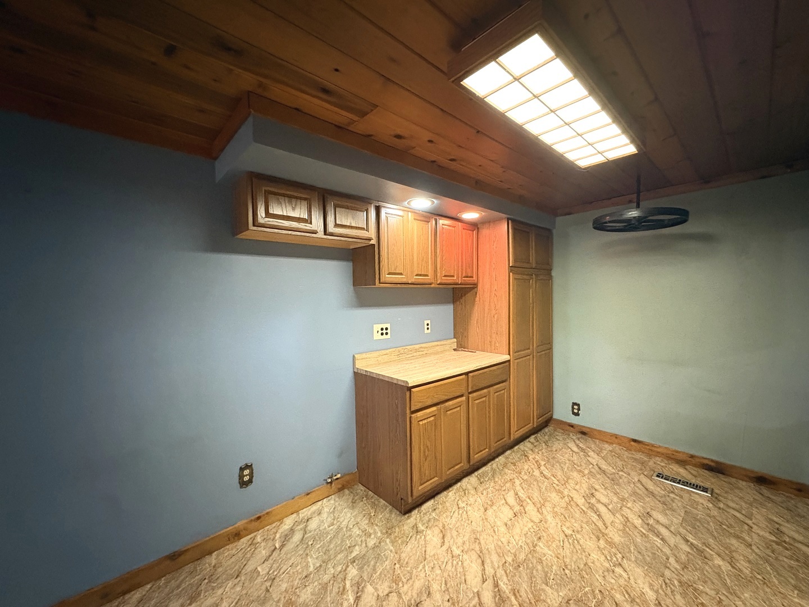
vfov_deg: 85.7
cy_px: 304
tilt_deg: -1.1
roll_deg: +1.0
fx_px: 327
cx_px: 404
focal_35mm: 14
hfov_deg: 102.1
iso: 800
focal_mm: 2.22
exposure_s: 1/40
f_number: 2.2
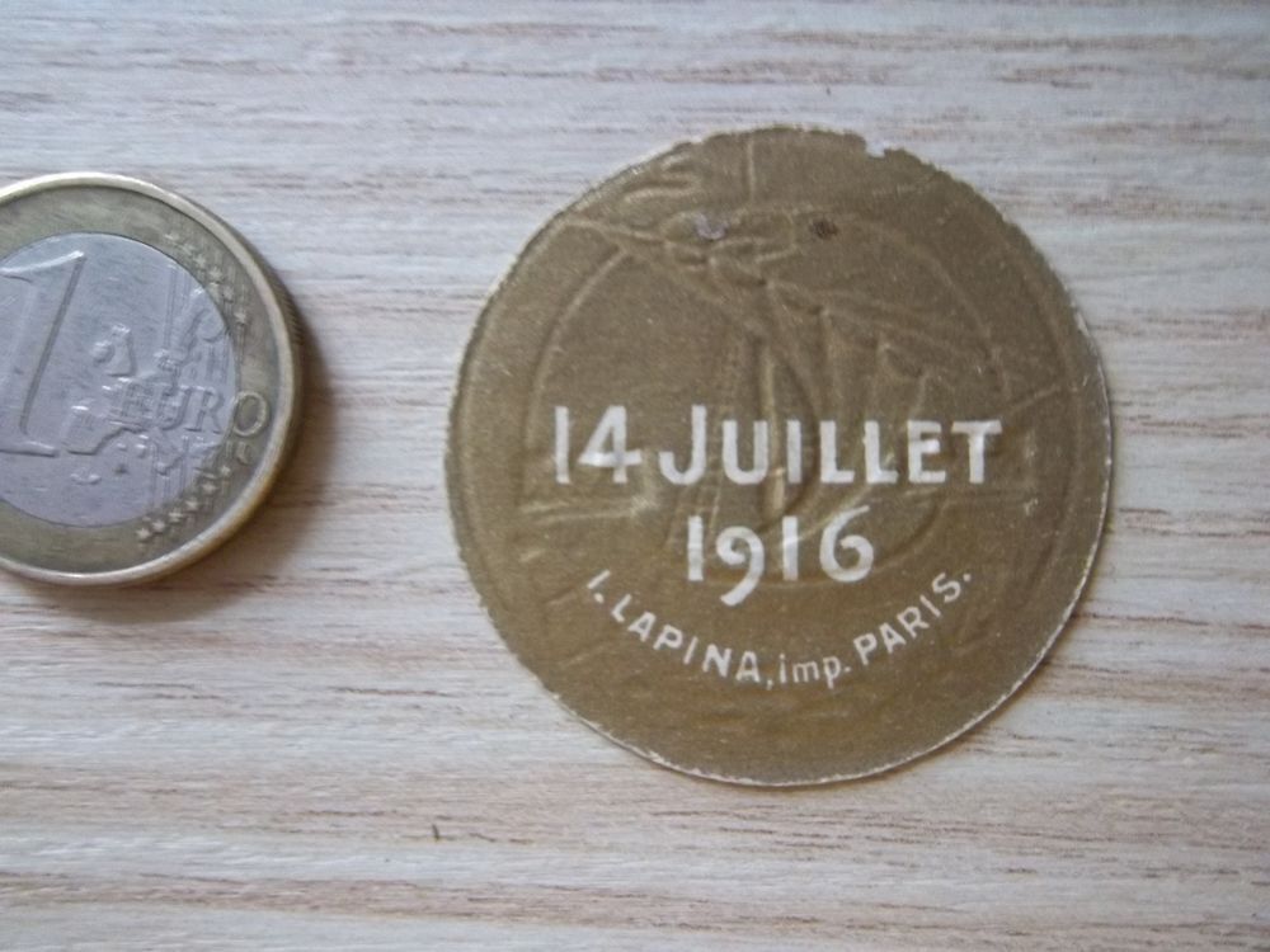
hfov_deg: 63.4
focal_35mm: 28
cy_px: 476
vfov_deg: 49.7
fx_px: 1027
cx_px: 635
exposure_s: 1/8
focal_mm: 5.05
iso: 304
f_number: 3.5
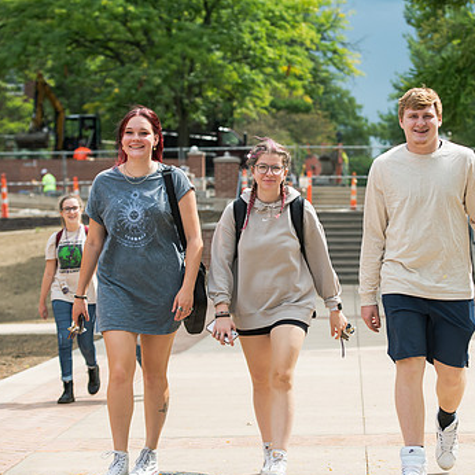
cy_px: 242
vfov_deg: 14.4
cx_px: 313
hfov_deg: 14.4
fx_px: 1878
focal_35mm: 121
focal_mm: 85
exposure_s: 1/800
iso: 125
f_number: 4
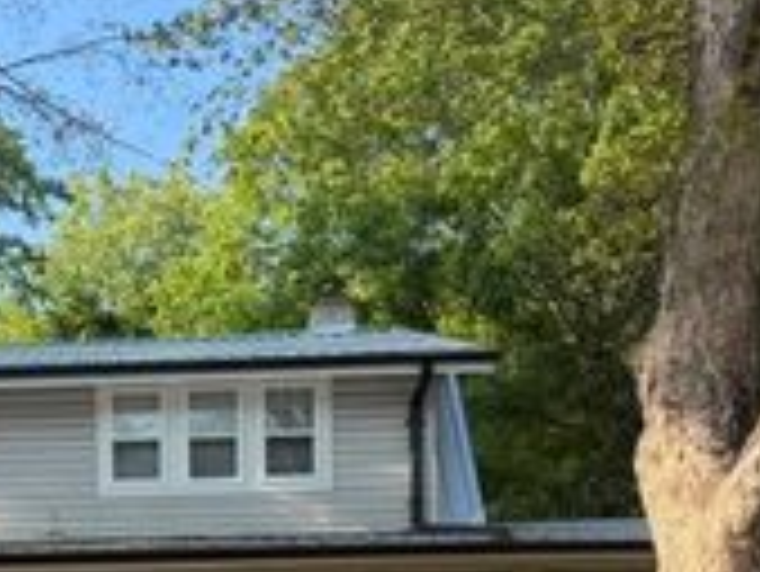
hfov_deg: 25.8
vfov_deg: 19.4
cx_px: -18
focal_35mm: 71
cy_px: 714
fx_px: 1560
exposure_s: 1/1618
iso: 100
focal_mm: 6.76
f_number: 1.78
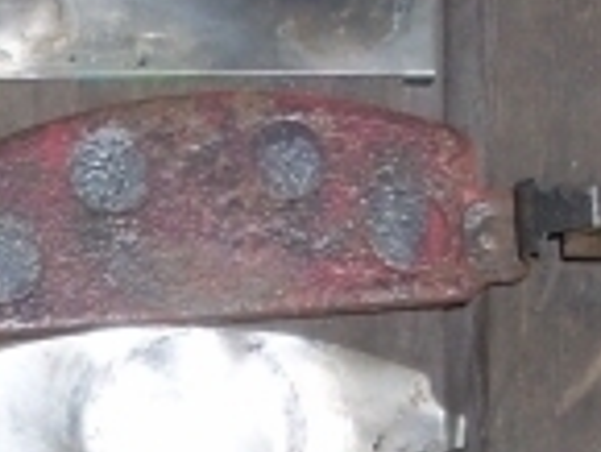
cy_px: 479
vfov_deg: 7.7
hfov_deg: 10.3
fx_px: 3319
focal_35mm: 191
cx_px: -8
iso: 64
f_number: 2.8
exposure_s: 1/60
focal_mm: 6.2
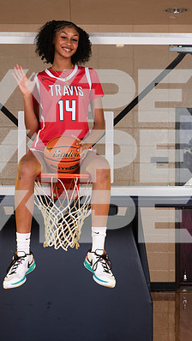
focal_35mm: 83
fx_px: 751
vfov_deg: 25.6
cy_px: 157
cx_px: 70
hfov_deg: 14.6
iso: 320
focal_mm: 70
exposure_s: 1/320
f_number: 7.1
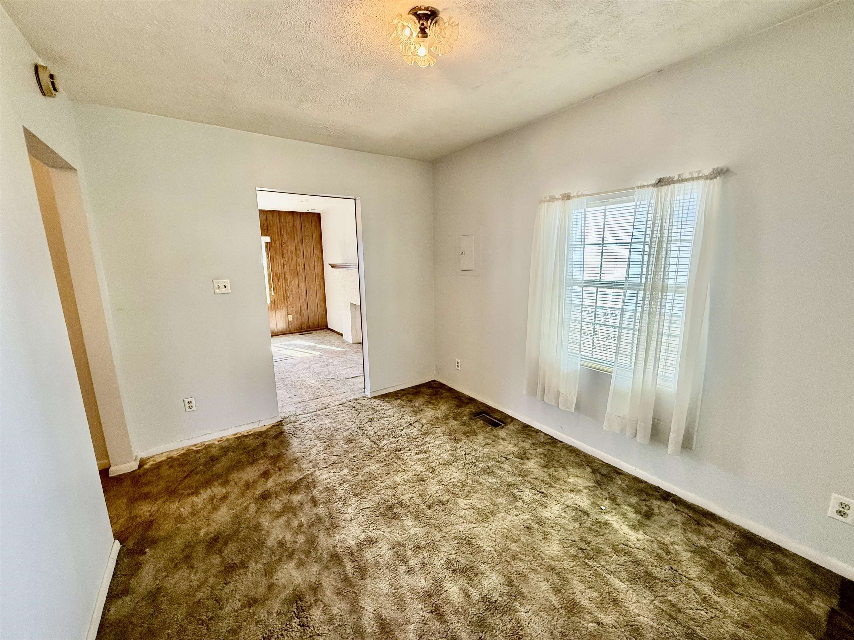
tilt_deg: -10.4
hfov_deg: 102.1
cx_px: 427
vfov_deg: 85.7
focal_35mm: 14
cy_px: 320
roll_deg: +0.5
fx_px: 345
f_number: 2.2
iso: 200
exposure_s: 1/120
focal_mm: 2.22
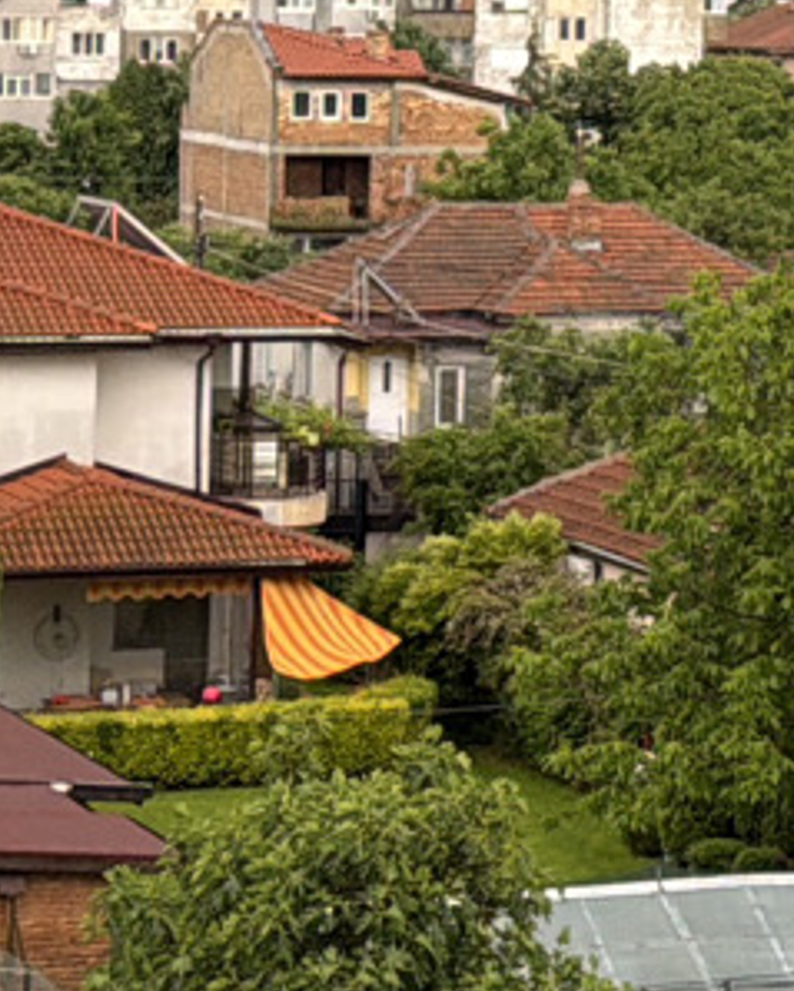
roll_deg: -0.5
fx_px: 4605
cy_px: -47
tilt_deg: +0.0
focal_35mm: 157
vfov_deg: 12.1
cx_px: 953
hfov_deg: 9.7
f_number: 1.78
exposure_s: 1/401
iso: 80
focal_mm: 6.76
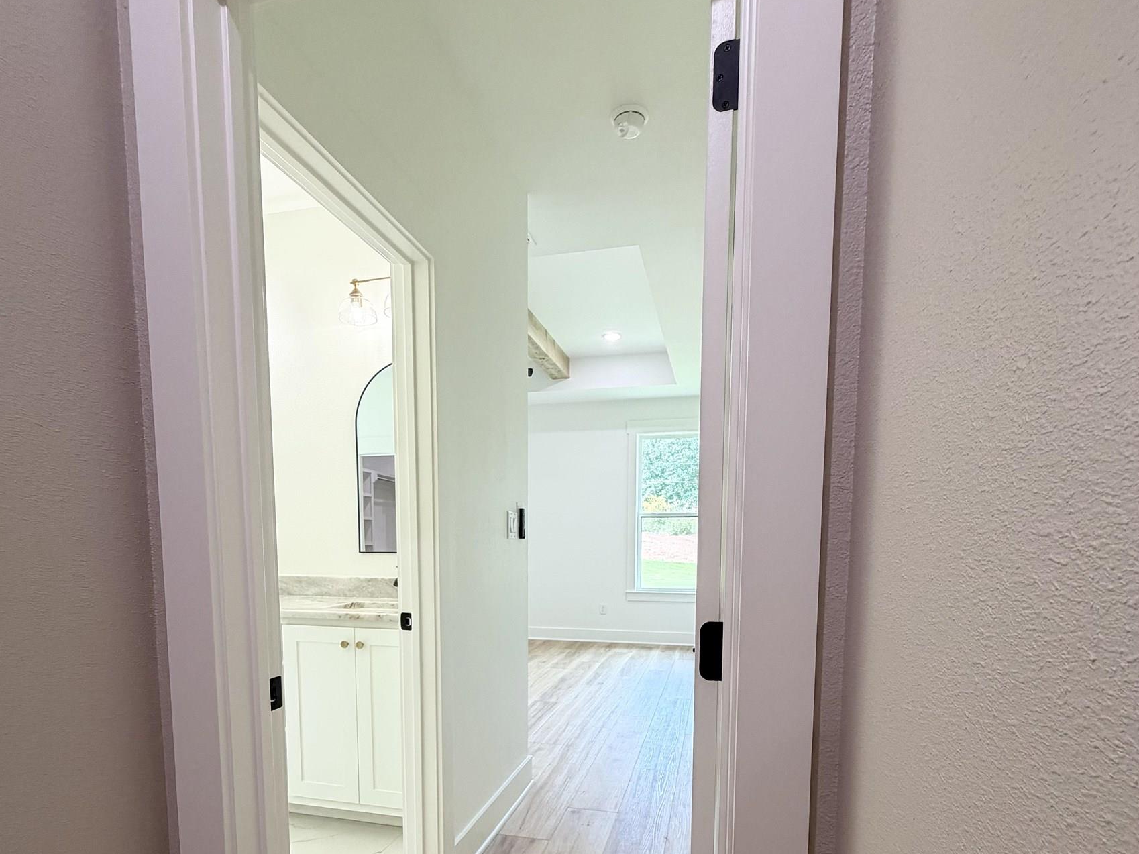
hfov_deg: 84.7
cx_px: 563
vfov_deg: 65.8
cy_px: 603
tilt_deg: -5.3
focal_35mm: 19
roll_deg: +0.3
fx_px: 625
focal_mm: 2.22
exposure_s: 1/120
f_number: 2.2
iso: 200
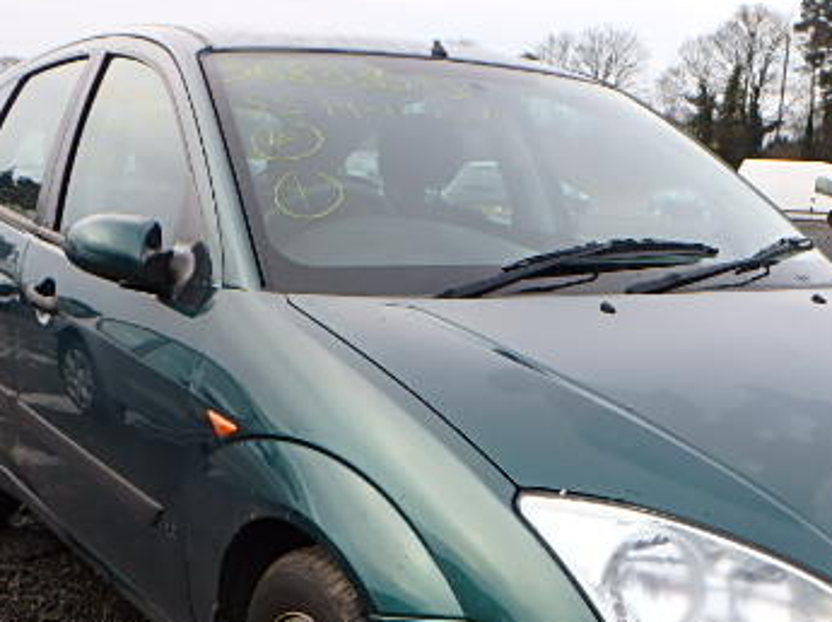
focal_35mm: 52
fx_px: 1249
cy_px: 542
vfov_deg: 27.1
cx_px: 559
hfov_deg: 36.5
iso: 125
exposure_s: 1/100
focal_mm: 5
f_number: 4.4
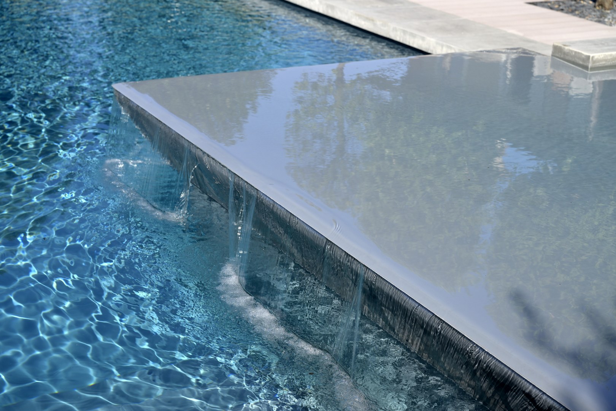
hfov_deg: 32.9
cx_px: 308
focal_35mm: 61
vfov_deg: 22.3
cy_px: 206
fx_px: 1044
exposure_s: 1/640
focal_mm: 61
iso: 100
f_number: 6.3
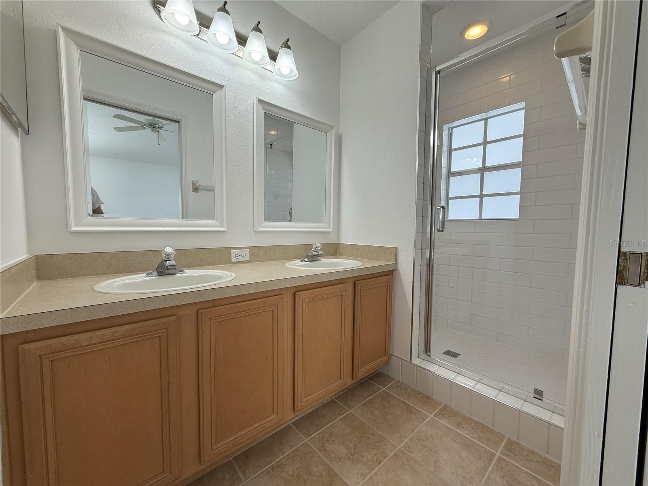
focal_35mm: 14
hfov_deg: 102.1
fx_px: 262
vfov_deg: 85.7
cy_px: 243
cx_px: 324
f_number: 2.2
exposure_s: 1/149
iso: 64
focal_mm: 2.22
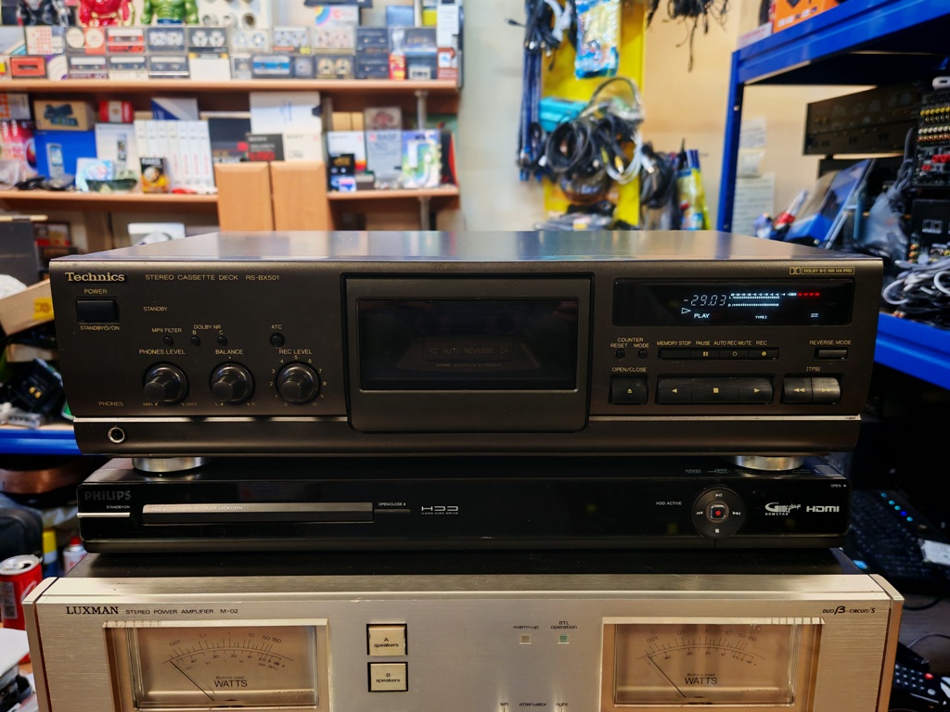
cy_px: 356
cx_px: 475
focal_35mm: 27
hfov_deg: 65.3
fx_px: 741
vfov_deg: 51.4
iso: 500
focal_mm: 6.67
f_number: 1.9
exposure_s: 1/33
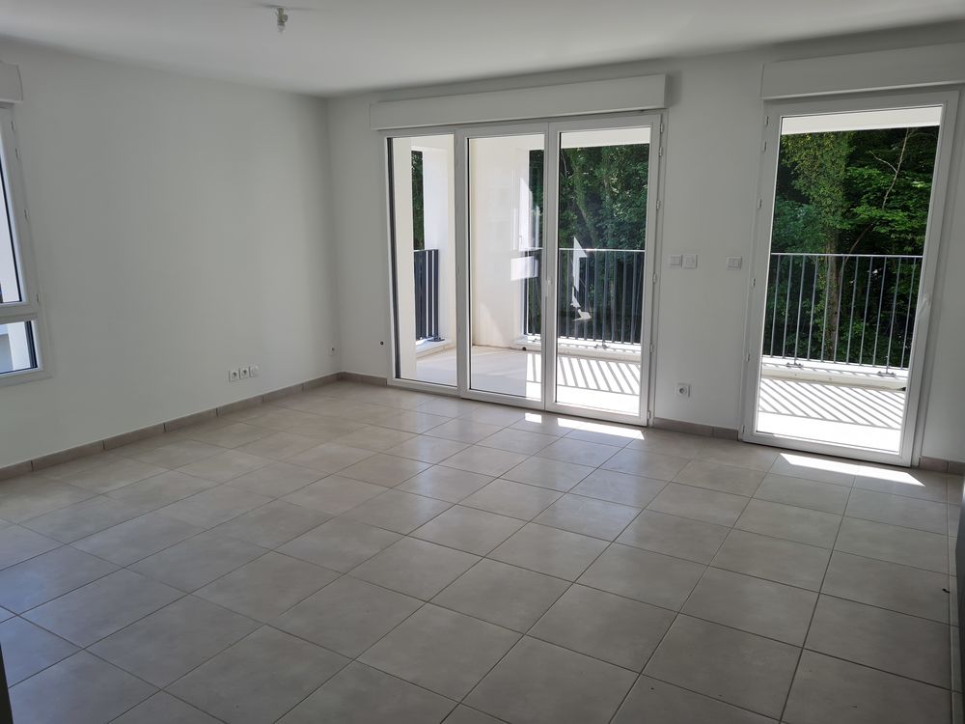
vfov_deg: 53.1
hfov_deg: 67.3
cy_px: 362
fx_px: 725
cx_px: 482
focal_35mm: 26
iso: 50
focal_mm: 5.4
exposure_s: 1/572
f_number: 1.8
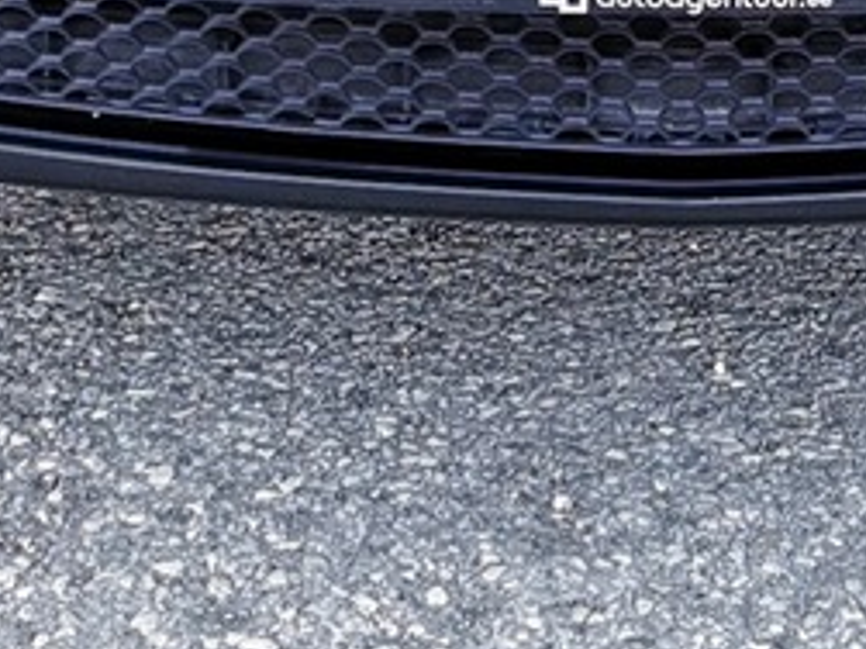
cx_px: 576
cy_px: -718
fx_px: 4301
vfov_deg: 8.2
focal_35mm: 172
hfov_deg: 11.5
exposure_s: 5
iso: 50
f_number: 1.6
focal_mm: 5.56
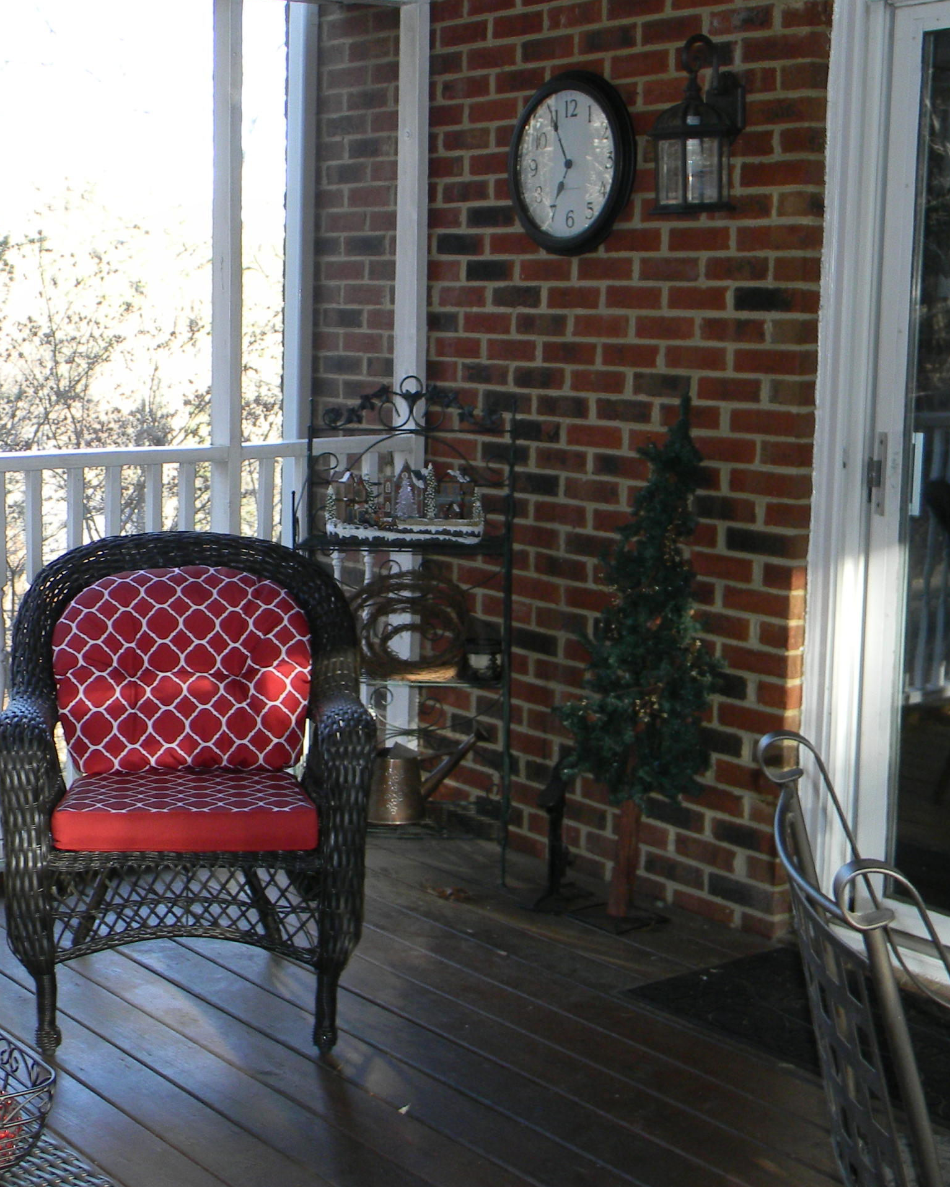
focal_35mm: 55
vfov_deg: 34.1
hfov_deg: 27.3
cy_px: 526
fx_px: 1933
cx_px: 250
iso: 137
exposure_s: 1/30
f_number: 3.7
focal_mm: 6.4
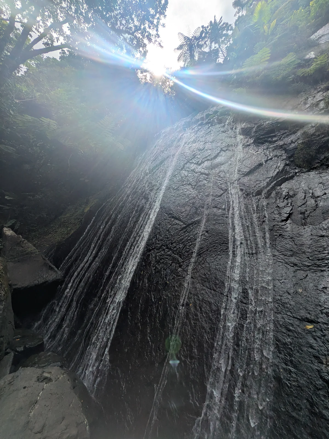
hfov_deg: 85.7
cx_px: 164
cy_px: 220
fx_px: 177
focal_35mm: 14
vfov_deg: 102.1
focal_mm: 1.83
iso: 39
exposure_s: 1/3704
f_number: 2.2
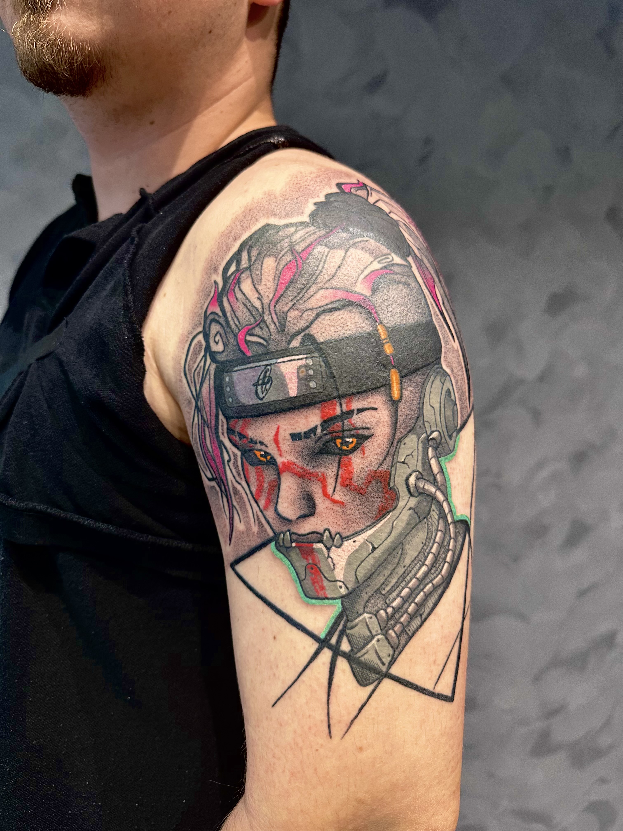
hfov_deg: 56.8
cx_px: 312
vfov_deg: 71.6
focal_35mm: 24
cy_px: 416
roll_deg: -4.5
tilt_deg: -9.9
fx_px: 576
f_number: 1.78
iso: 320
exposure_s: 1/50
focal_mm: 6.86
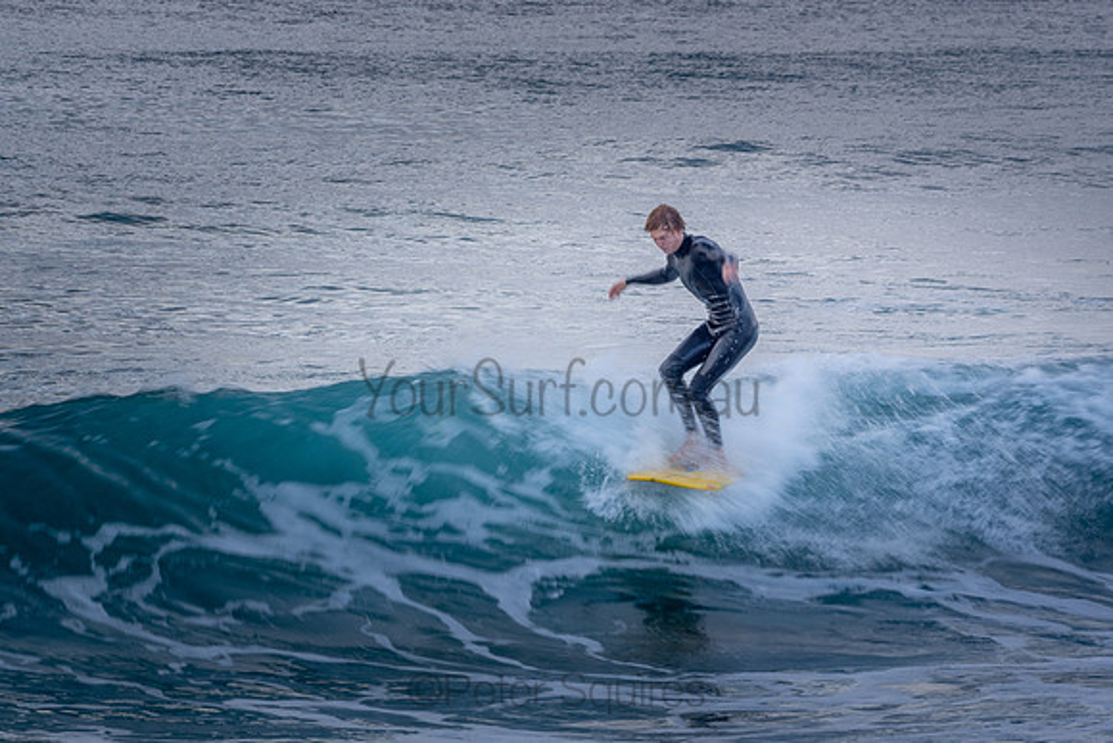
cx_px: 519
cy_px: 337
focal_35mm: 339
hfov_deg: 6.1
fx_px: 10480
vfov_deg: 4.1
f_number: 11
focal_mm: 200
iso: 100
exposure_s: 1/40
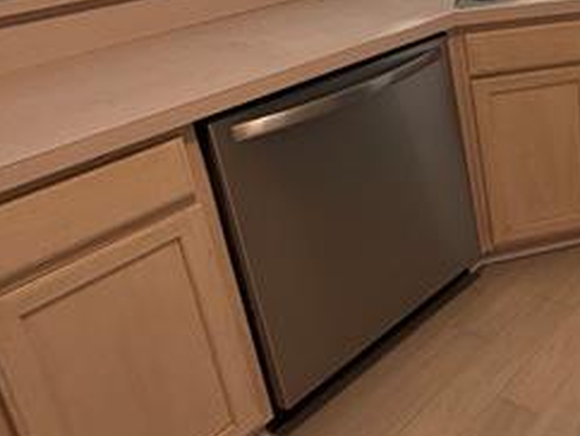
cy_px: -10
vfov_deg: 34.8
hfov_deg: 37.2
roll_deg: +1.7
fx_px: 621
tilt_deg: -15.6
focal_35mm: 37
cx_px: 707
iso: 160
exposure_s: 1/60
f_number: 2.2
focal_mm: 2.22
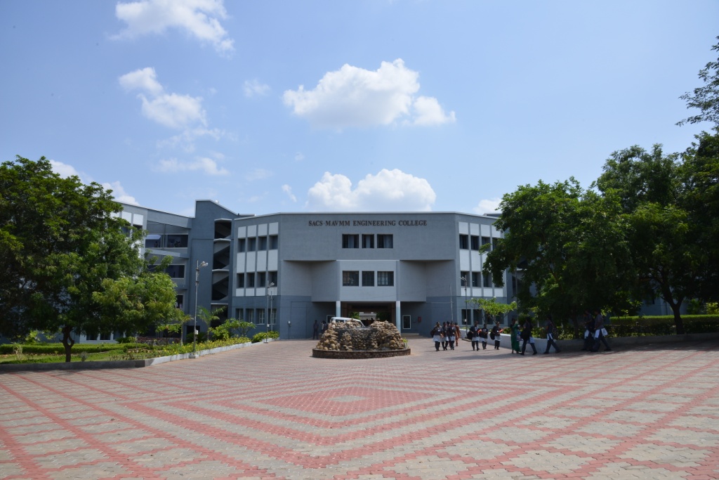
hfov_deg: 73.7
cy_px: 240
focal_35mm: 24
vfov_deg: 53.1
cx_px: 360
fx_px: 479
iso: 250
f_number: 16
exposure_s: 1/160
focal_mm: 24
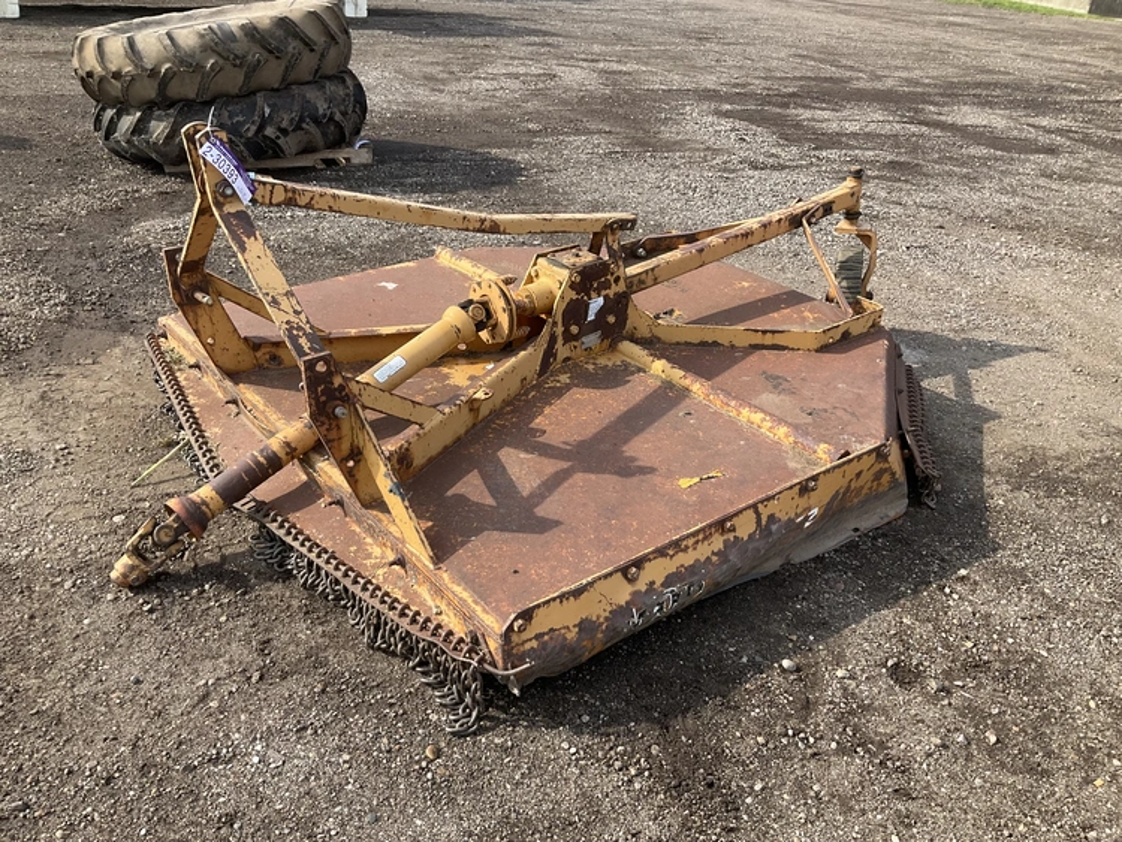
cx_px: 561
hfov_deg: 61.6
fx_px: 940
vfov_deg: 48.3
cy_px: 421
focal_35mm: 29
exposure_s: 1/635
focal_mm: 3
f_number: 1.8
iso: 25
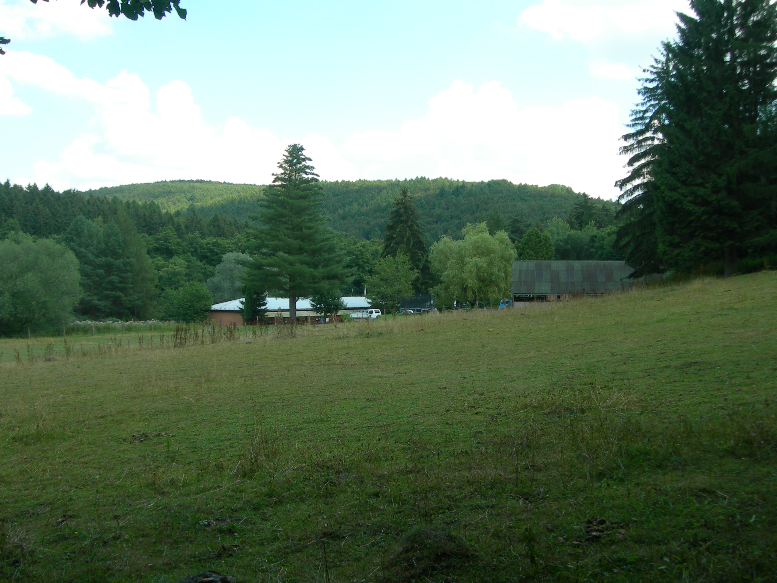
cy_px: 300
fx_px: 920
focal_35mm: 41
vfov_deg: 35.1
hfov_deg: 45.8
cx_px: 376
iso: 50
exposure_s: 1/154
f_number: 4.8
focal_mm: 7.8
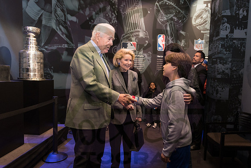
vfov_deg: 49.1
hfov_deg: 68.8
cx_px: 133
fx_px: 183
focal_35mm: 26
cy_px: 92
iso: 2500
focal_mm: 24
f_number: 3.5
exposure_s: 1/200
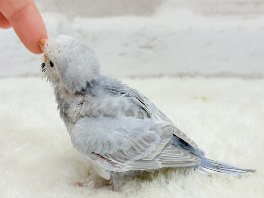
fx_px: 397
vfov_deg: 28.0
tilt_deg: -18.7
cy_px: 99
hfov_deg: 36.8
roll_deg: +1.2
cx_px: 132
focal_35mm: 52
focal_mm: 5.96
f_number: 1.6
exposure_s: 1/100
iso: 64
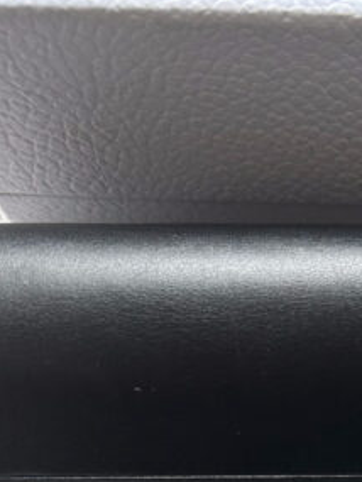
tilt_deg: -79.8
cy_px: 638
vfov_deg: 23.4
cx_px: 450
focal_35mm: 73
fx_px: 1017
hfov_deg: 18.9
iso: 80
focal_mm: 5.7
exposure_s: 1/121
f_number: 1.5
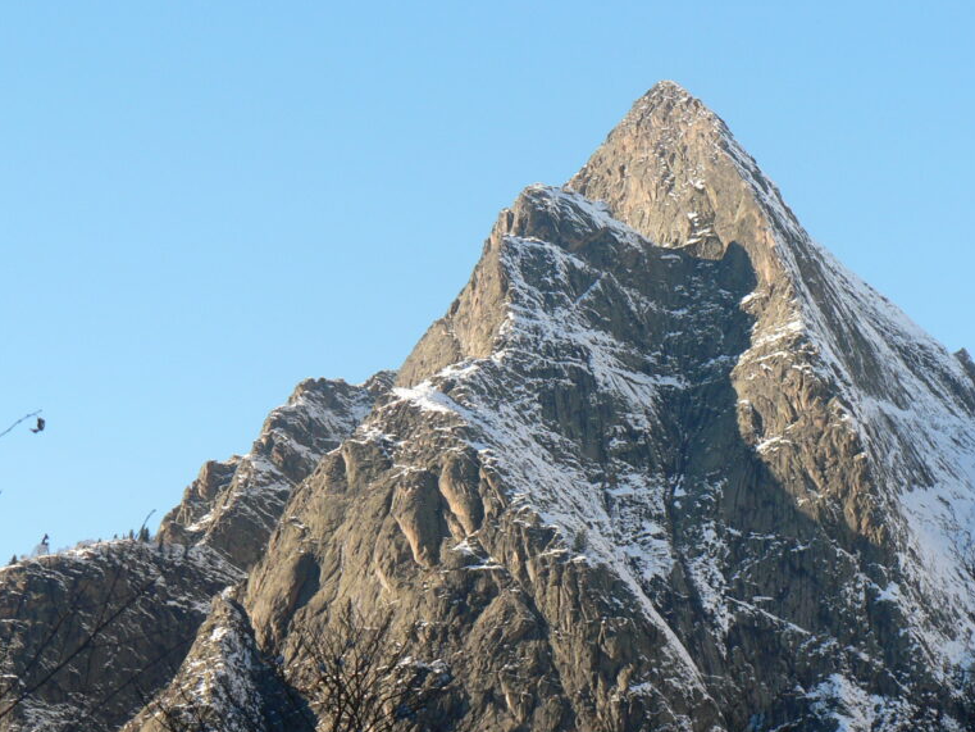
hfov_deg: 11.3
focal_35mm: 175
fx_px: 4930
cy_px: 478
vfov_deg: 8.5
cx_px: 488
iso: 80
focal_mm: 21.6
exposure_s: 1/250
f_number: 4
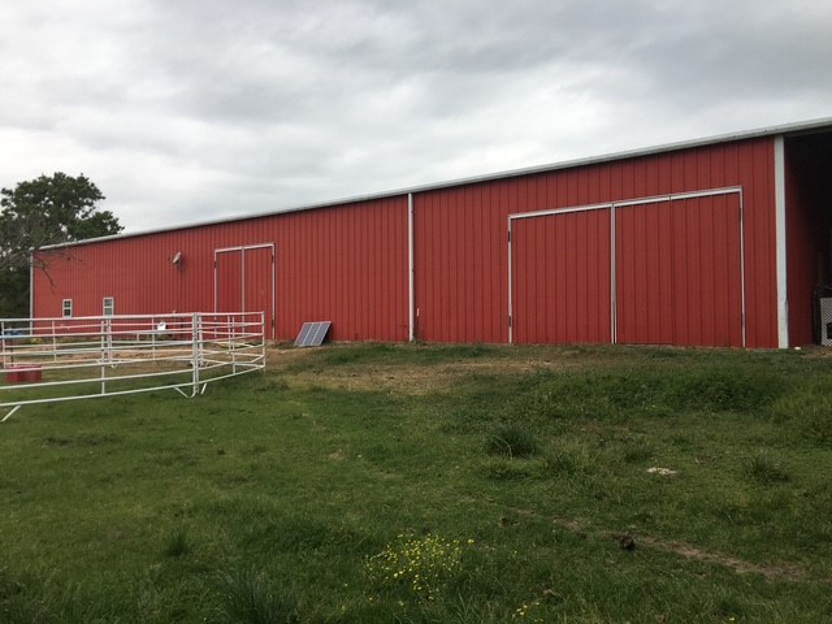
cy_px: 312
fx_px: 697
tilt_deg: +1.6
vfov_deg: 48.2
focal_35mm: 29
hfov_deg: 61.7
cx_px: 416
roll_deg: +0.6
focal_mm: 4.15
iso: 25
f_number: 2.2
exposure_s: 1/509
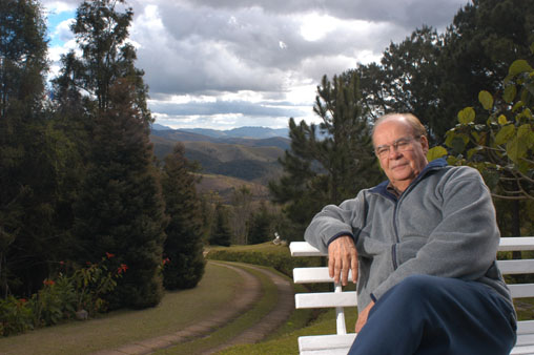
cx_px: 267
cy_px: 178
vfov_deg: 36.8
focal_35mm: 36
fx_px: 534
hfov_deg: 53.2
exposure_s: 1/160
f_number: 10
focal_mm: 24
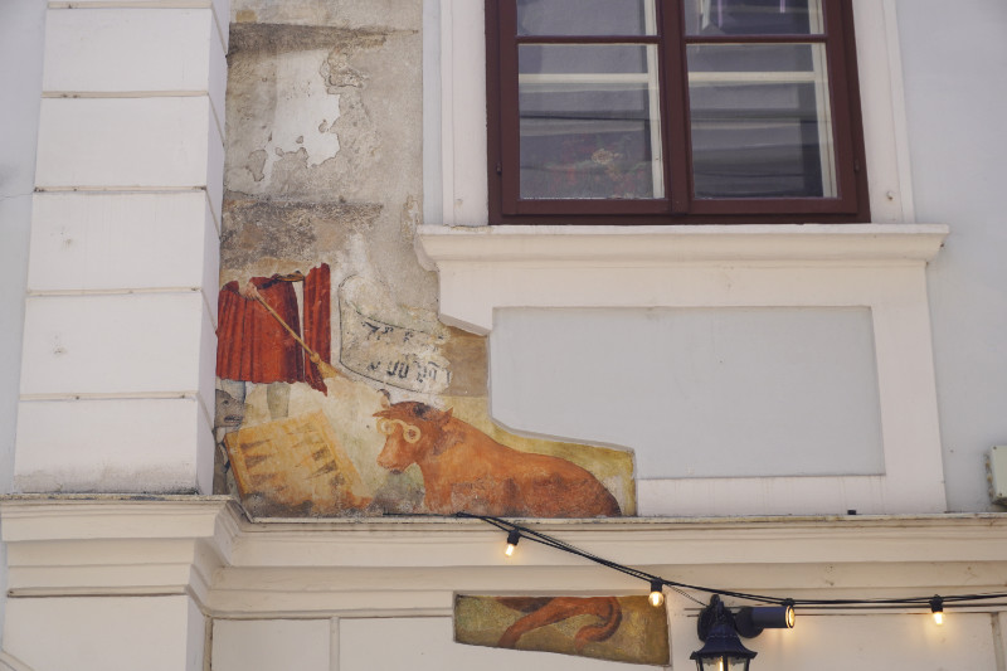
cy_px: 336
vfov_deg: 18.2
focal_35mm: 75
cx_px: 504
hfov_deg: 27.0
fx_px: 2097
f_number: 7.1
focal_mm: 50
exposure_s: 1/100
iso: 100
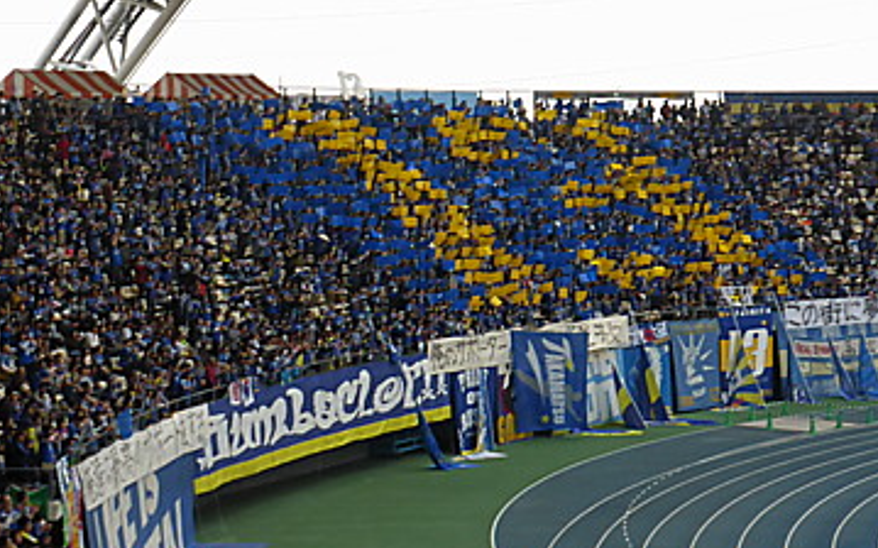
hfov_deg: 19.8
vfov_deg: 12.4
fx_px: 2511
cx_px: 553
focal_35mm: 105
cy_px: 203
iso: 250
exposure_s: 1/125
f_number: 5
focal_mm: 12.5
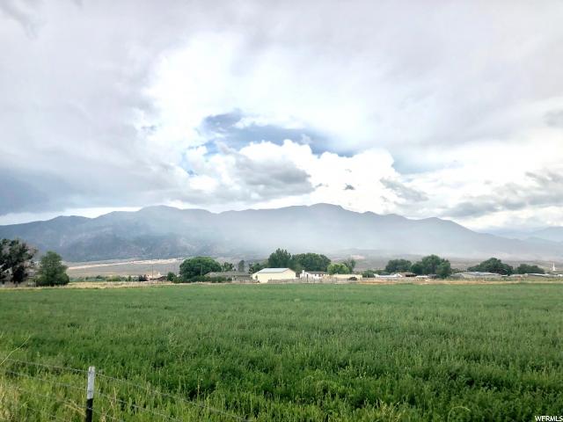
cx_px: 282
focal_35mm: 28
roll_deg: +2.1
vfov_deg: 49.7
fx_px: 455
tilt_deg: +7.3
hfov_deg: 63.4
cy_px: 211
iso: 20
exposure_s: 1/2667
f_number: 1.8
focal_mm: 3.99
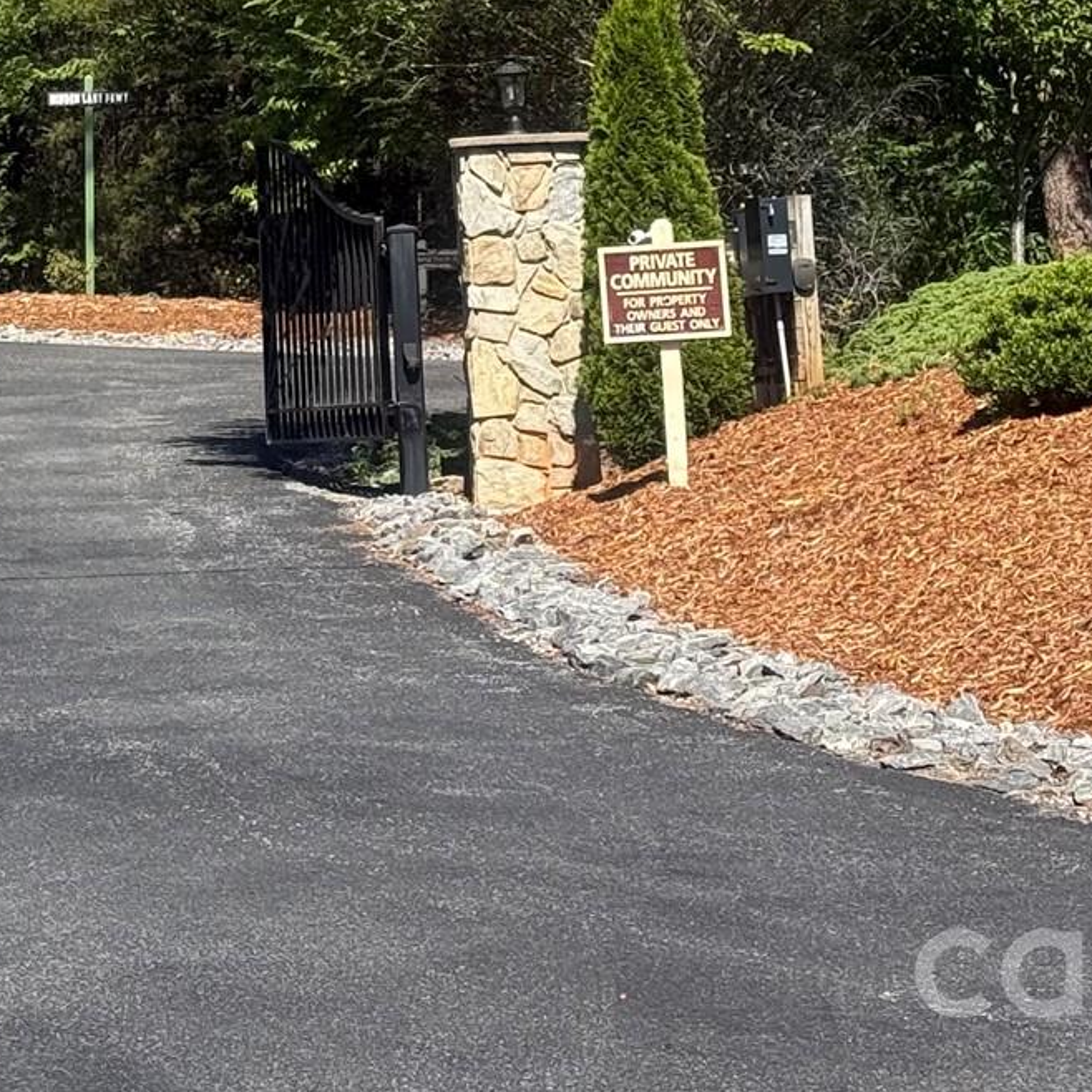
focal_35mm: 132
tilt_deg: +8.2
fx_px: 4711
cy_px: -176
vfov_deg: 12.9
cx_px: 214
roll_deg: +2.3
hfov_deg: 13.2
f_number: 1.78
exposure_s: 1/2033
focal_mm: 6.76
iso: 64
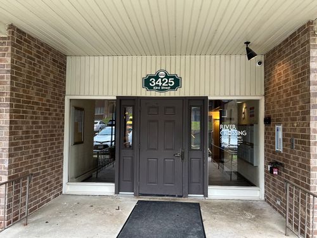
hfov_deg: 67.3
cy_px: 119
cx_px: 158
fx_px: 238
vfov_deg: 53.1
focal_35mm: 26
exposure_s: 1/121
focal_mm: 5.7
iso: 100
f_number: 1.5
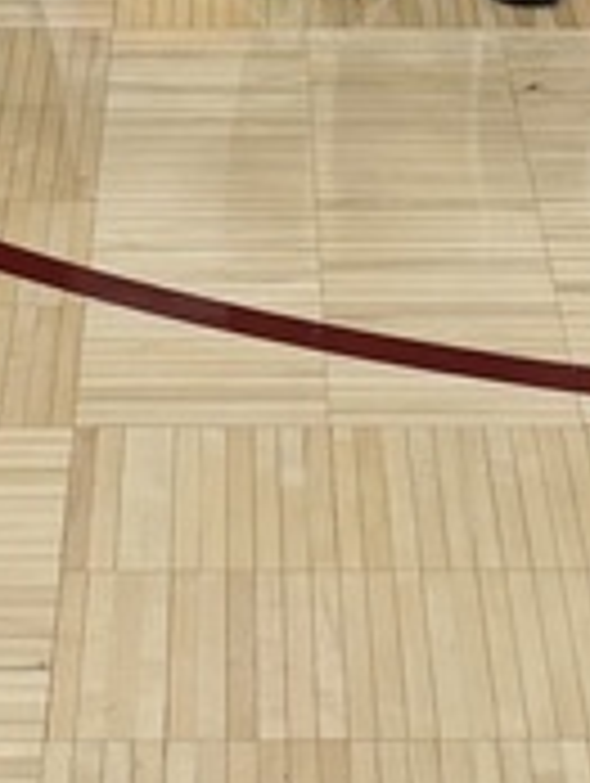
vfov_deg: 12.5
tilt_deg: -10.5
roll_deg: -0.4
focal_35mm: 141
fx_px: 3196
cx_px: 297
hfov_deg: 10.5
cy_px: -702
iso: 160
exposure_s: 1/120
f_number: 1.78
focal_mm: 6.76
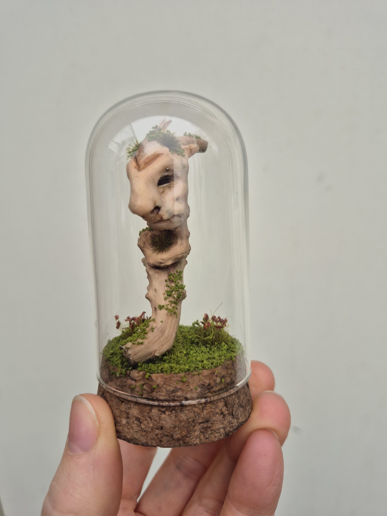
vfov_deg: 73.9
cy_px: 258
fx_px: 343
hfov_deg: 58.9
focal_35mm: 23
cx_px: 194
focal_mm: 5.4
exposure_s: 1/180
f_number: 1.8
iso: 64
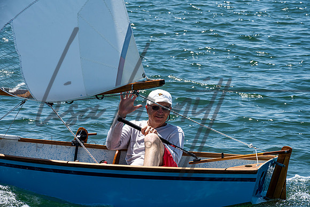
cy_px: 104
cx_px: 155
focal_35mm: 200
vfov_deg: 6.9
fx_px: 1723
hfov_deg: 10.3
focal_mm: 200
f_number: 18
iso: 250
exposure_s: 1/320
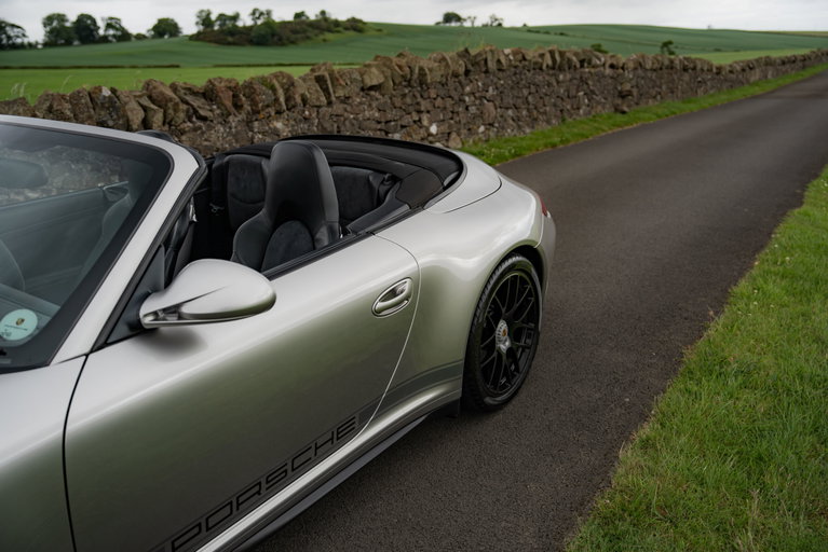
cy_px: 276
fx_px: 759
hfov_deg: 57.2
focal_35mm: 33
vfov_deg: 40.0
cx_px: 414
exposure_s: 1/400
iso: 160
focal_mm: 33
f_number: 2.8
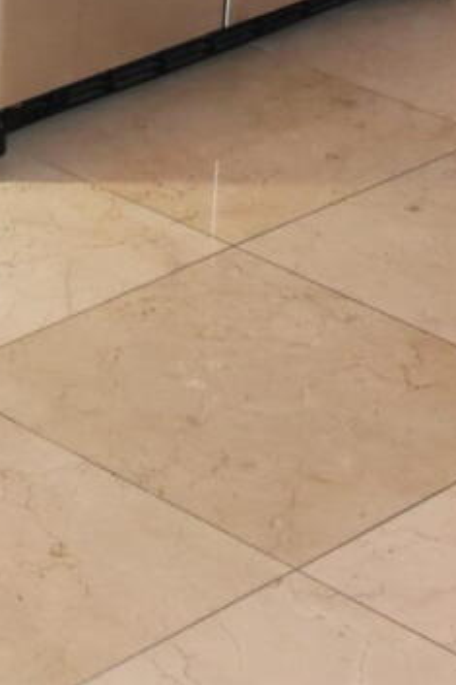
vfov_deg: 10.2
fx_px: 3556
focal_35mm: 187
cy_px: -648
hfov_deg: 7.2
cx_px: -197
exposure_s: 1/100
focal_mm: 22
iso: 800
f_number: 5
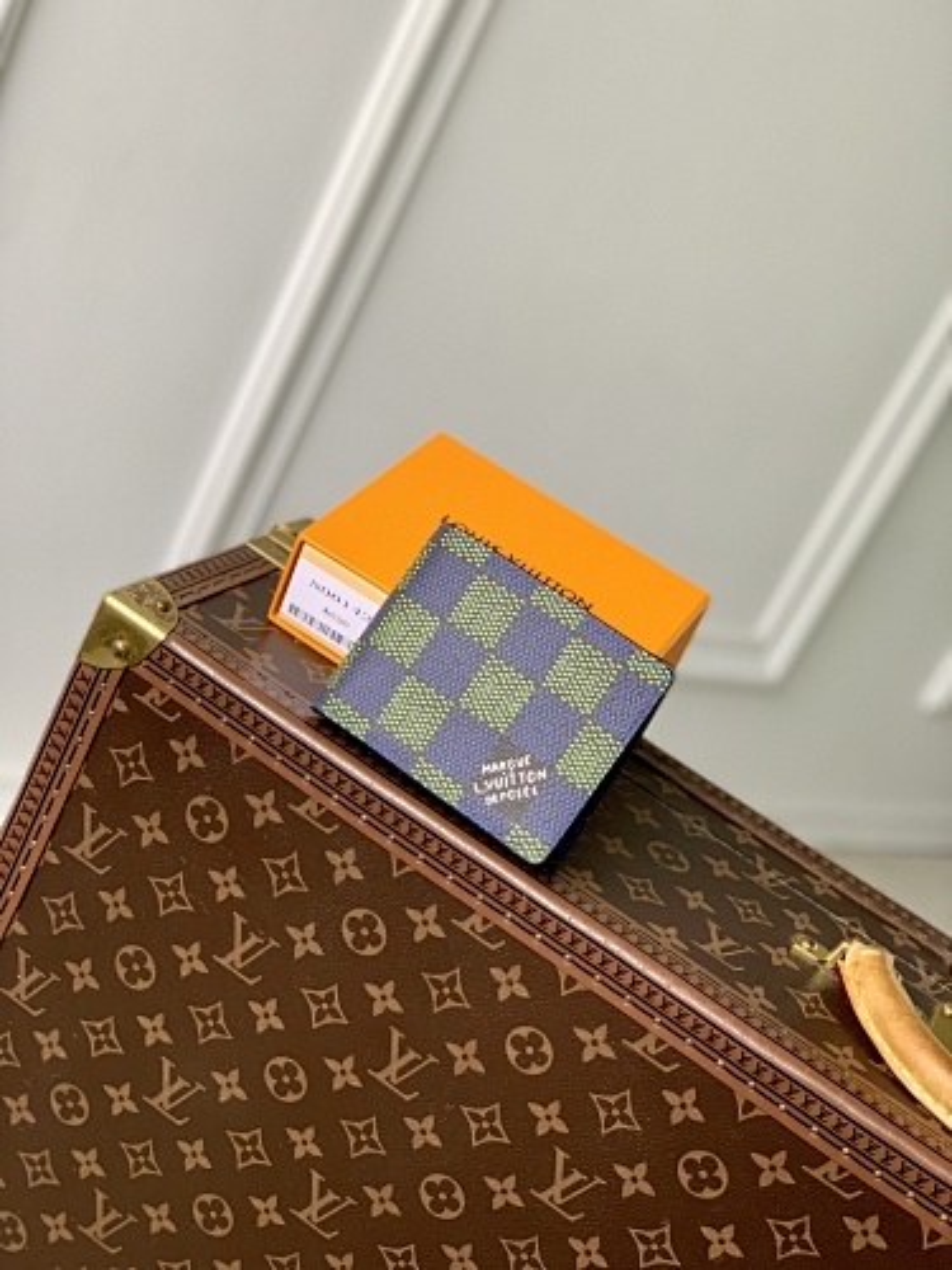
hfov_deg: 28.0
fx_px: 1907
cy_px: 635
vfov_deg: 36.8
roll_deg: -27.5
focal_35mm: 52
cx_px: 476
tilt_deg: -21.6
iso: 80
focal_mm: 6
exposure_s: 1/122
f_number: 2.4
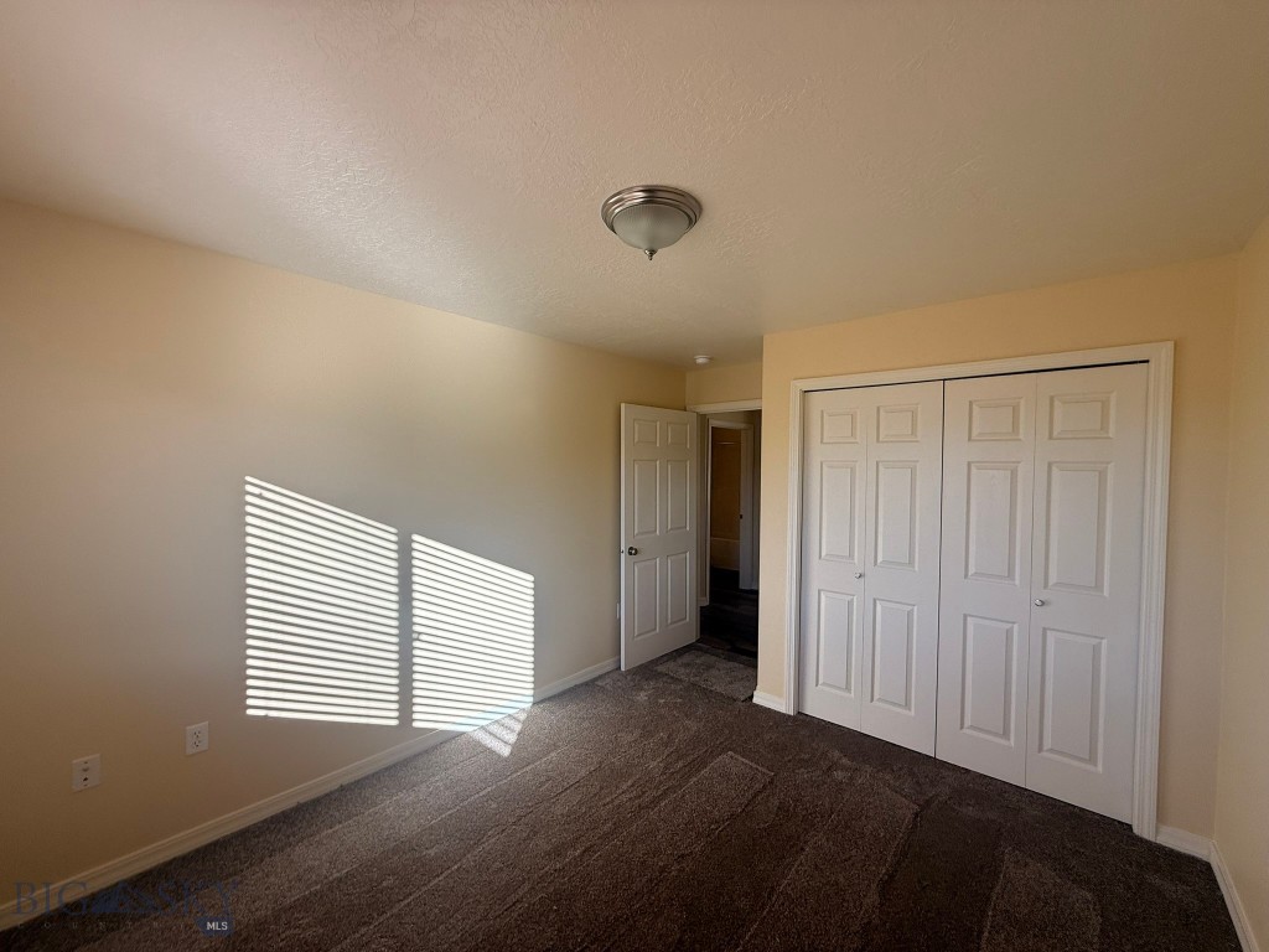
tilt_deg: -0.4
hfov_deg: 102.1
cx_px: 634
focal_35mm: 14
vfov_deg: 85.7
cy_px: 476
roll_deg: +0.3
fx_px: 513
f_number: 2.2
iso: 64
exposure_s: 1/269
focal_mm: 2.22
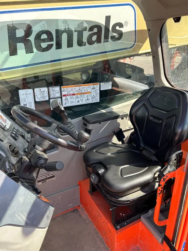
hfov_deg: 53.1
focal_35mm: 26
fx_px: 188
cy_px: 126
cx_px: 94
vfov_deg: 67.3
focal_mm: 5.7
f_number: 1.5
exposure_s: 1/597
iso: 50
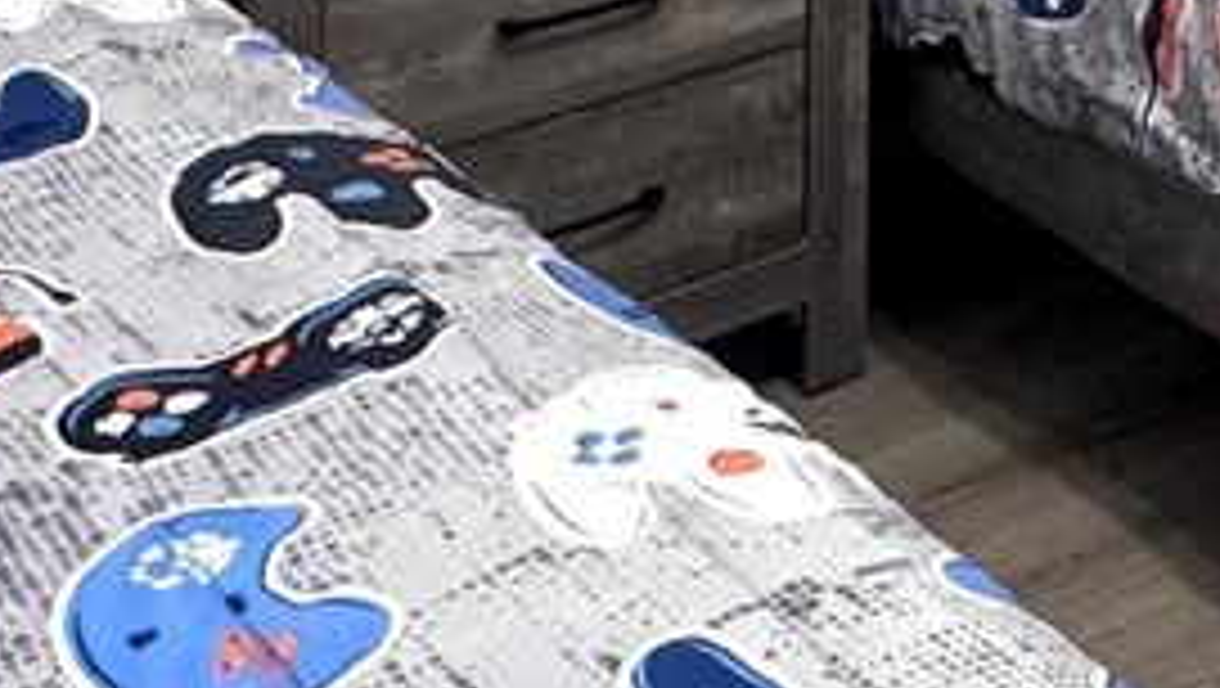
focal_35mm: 90
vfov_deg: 10.7
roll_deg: -0.7
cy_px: -1138
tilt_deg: +0.8
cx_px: 1522
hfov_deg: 21.7
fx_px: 2914
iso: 320
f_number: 2.2
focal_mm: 2.22
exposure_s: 1/120
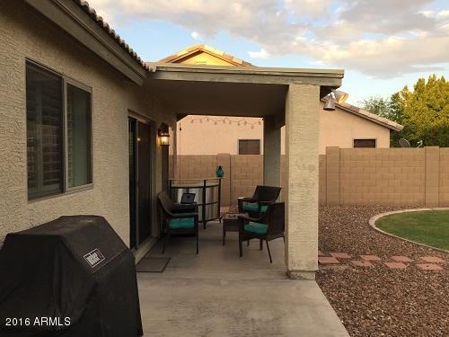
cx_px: 224
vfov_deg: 48.2
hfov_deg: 61.7
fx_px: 376
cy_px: 168
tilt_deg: -2.0
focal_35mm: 29
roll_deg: -0.1
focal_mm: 4.15
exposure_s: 1/213
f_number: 2.2
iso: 32
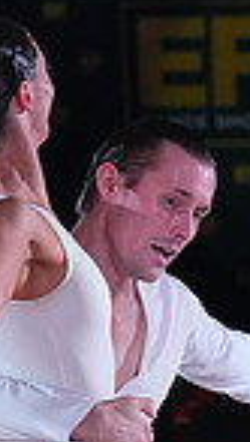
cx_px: -53
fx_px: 7439
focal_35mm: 633
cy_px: 565
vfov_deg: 3.4
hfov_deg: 1.9
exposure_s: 1/400
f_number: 6.3
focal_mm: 153
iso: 8000
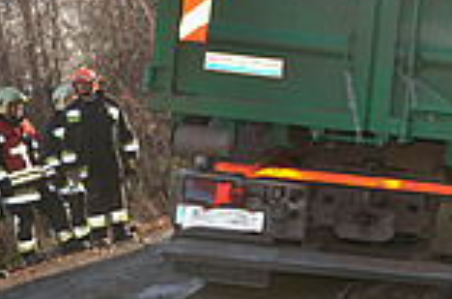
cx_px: 619
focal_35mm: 119
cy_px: 22
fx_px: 1490
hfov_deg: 16.2
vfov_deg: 11.4
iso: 100
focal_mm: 26
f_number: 5.6
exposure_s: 1/125
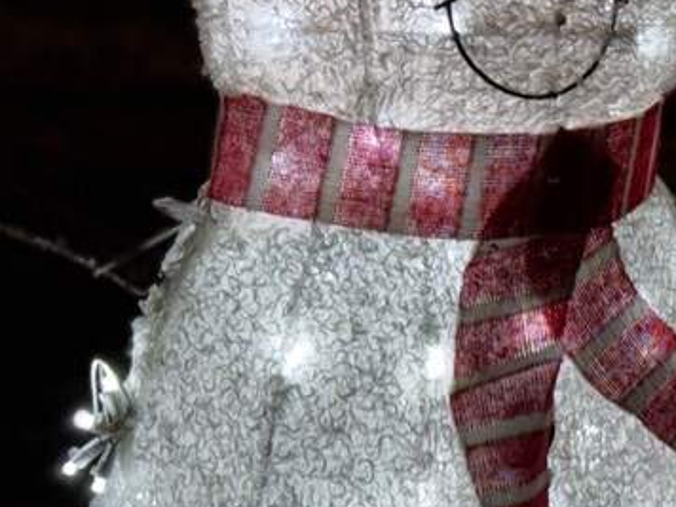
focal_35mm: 162
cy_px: 141
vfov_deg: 9.2
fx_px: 3164
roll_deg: +2.6
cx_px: 1016
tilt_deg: -13.5
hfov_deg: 11.7
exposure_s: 1/40
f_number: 1.78
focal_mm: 6.76
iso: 200
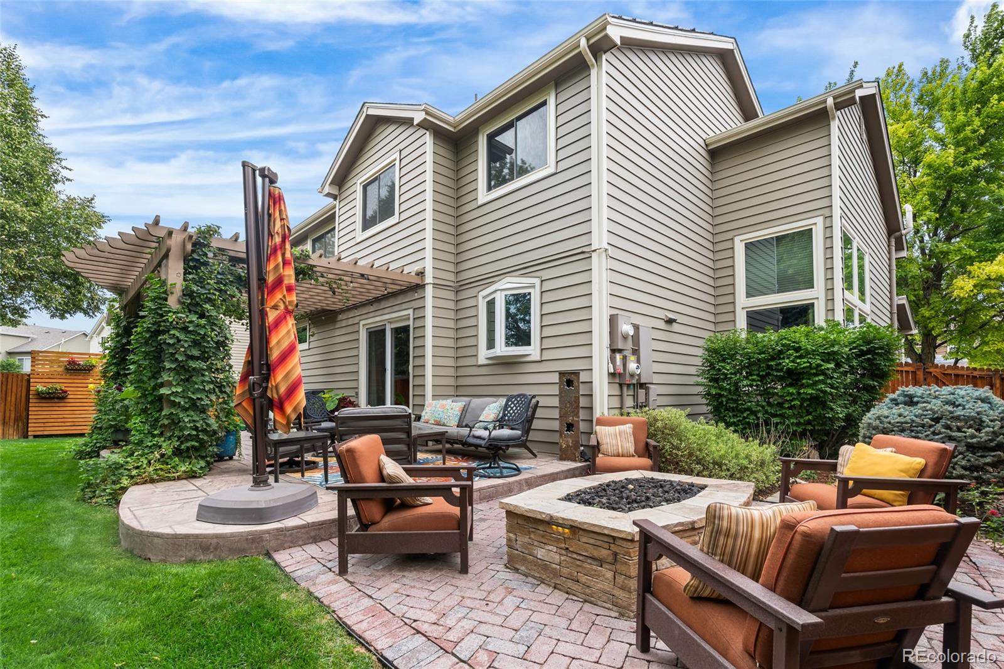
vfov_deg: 73.7
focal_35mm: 16
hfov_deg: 96.7
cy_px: 334
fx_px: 446
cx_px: 502
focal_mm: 16
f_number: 8
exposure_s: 1/25
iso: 160
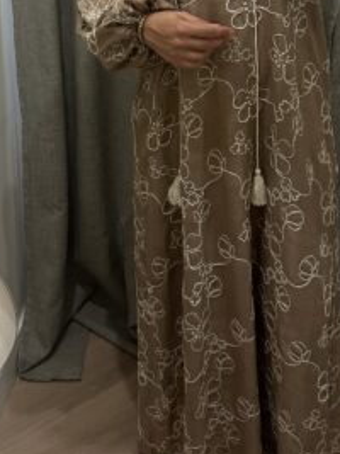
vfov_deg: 30.2
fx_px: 786
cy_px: 9
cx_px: 153
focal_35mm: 60
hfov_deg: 24.4
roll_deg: +1.0
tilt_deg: -20.6
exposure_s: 1/60
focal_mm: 6.86
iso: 400
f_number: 1.78
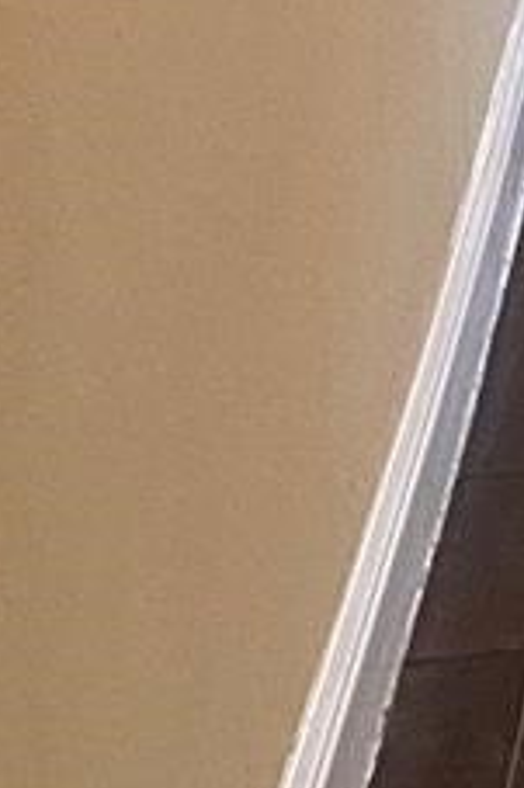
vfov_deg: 10.0
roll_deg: +0.2
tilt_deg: -2.2
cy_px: -1017
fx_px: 4001
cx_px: 1971
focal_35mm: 183
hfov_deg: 6.3
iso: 160
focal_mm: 4.25
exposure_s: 1/60
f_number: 1.8
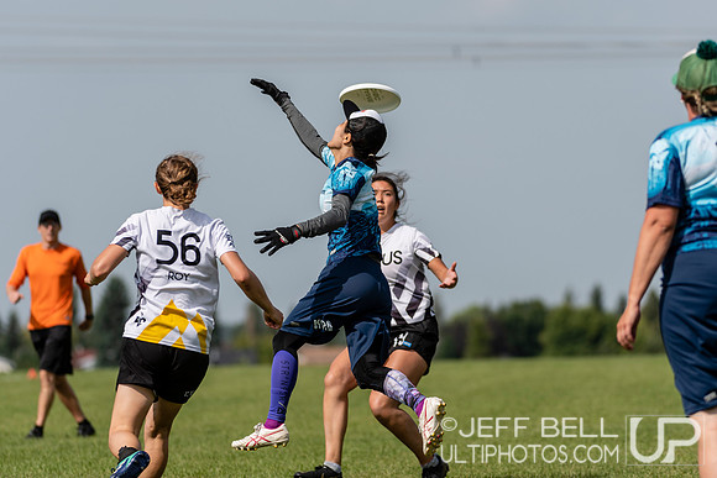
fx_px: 5976
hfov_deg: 6.9
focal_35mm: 300
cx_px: 358
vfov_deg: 4.6
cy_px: 239
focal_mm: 200
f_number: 4
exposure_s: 1/1600
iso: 100
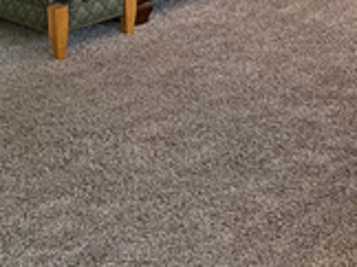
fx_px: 1061
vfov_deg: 13.2
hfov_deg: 16.6
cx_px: 604
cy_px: -174
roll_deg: -1.6
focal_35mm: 103
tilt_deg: -11.3
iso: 200
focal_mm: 4.25
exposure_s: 1/60
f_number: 1.8
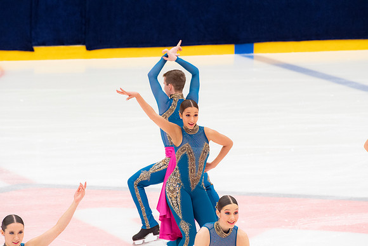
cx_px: 184
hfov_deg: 6.9
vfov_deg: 4.6
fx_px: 3067
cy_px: 123
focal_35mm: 300
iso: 1100
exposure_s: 1/160
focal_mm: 200
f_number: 5.6
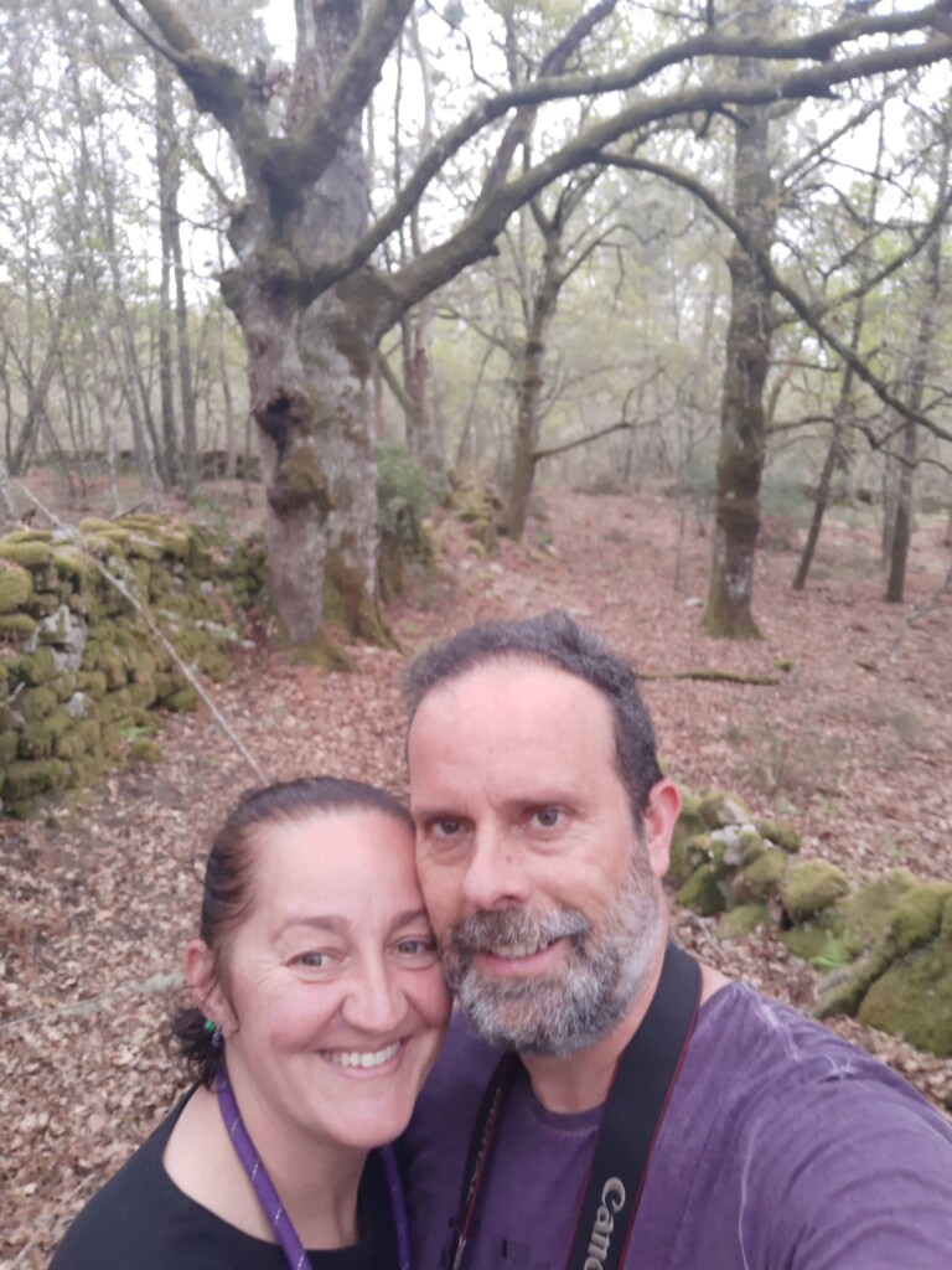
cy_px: 635
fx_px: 953
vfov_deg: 67.3
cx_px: 476
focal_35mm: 26
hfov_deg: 53.1
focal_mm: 3.89
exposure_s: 1/60
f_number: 2
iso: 200
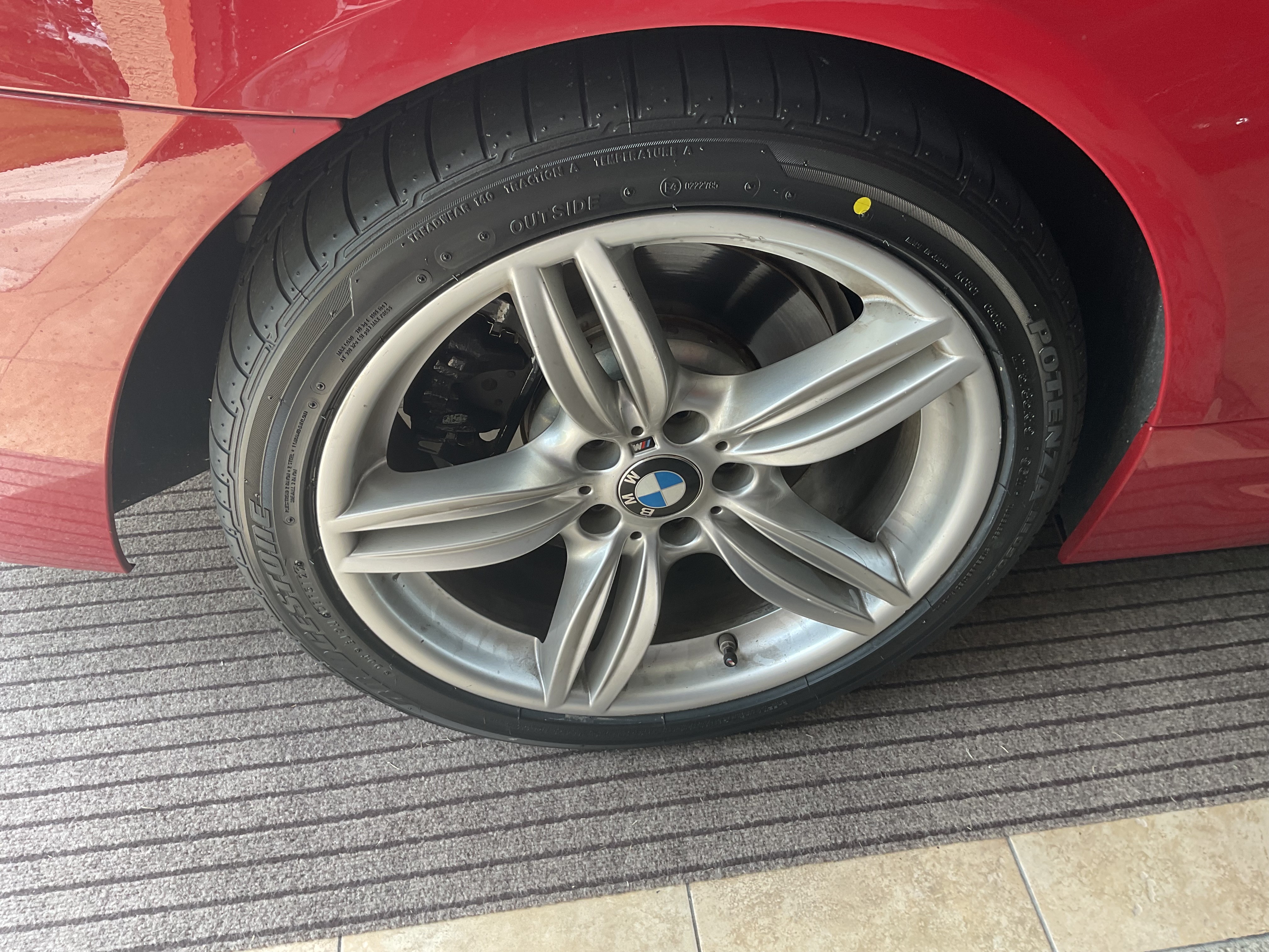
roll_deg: -3.7
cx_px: 634
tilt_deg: -44.4
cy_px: 476
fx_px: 1063
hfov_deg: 61.7
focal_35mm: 29
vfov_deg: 48.2
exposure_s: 1/120
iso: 32
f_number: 1.8
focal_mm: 3
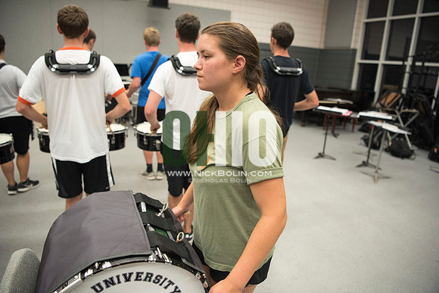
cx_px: 220
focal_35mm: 24
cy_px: 146
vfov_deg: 53.2
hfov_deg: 73.7
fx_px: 293
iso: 1250
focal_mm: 24
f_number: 2.8
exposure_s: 1/160
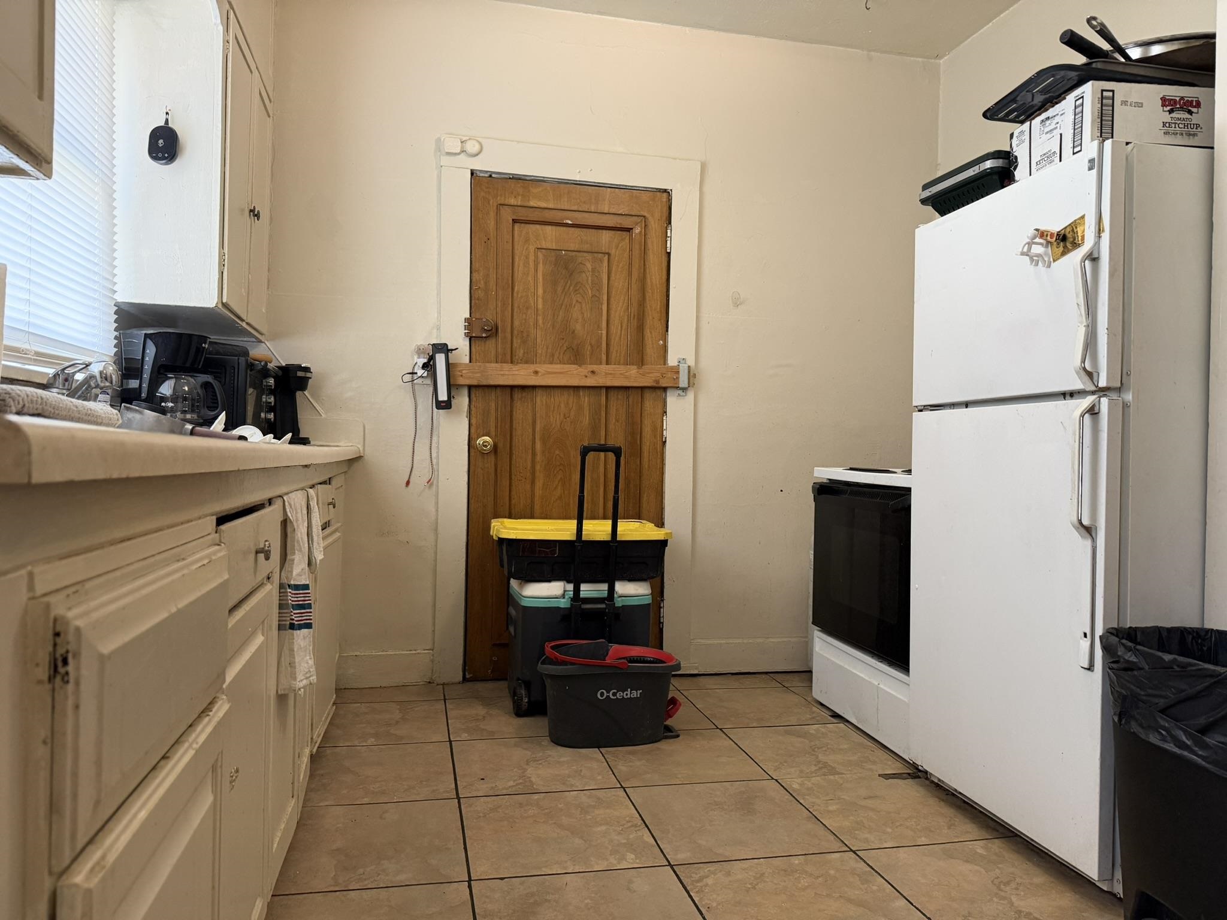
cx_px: 614
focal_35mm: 24
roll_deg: -0.4
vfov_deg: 56.8
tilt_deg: -1.5
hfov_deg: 71.6
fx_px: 851
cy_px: 460
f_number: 1.78
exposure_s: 1/60
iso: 250
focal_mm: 6.76
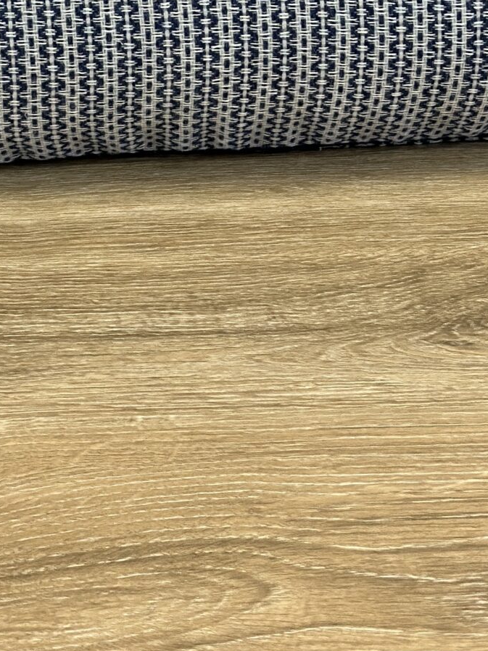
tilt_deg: -15.4
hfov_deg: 10.8
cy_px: -234
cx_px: 159
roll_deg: +2.4
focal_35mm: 137
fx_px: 2575
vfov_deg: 13.8
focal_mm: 6.86
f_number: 1.78
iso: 64
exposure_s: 1/129
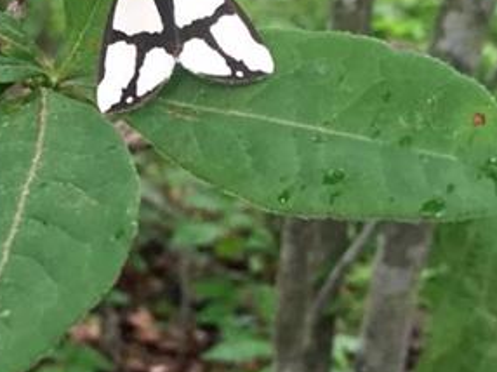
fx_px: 1090
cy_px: 101
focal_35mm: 76
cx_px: 42
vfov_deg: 19.2
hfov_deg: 24.9
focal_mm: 4.15
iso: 50
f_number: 2.2
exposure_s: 1/30
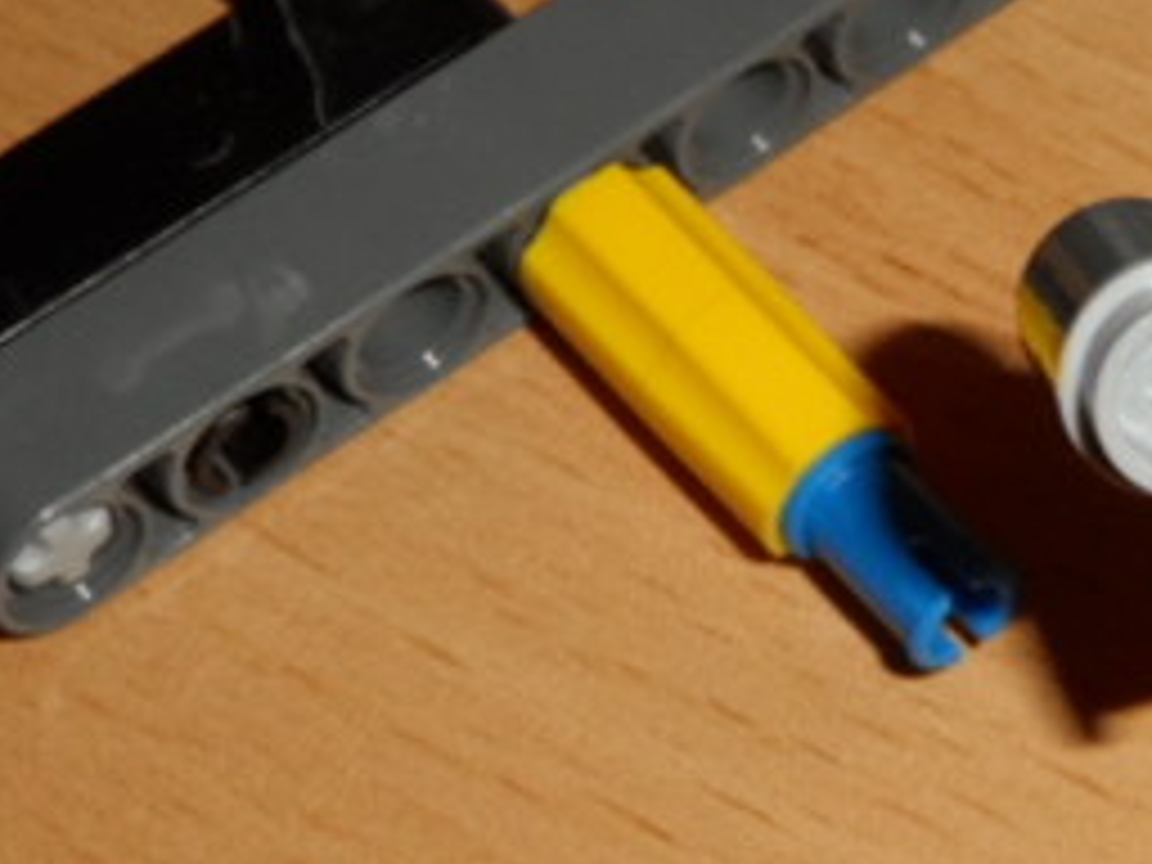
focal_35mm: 144
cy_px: 385
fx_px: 4792
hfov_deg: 13.3
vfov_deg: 10.3
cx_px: 1431
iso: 100
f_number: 3.7
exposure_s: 1/45
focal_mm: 6.8
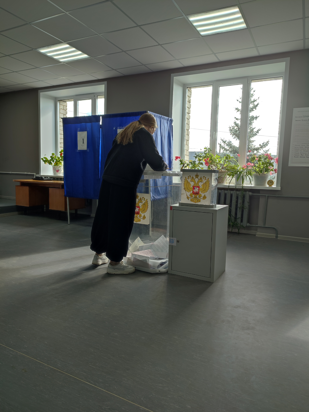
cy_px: 206
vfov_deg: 71.6
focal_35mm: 24
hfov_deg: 56.8
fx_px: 286
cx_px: 154
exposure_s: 1/50
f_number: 1.89
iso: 78
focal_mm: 5.89
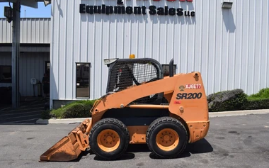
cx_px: 134
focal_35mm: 29
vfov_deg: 43.1
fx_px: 212
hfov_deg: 64.7
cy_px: 84
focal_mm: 18
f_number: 10
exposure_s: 1/400
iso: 200
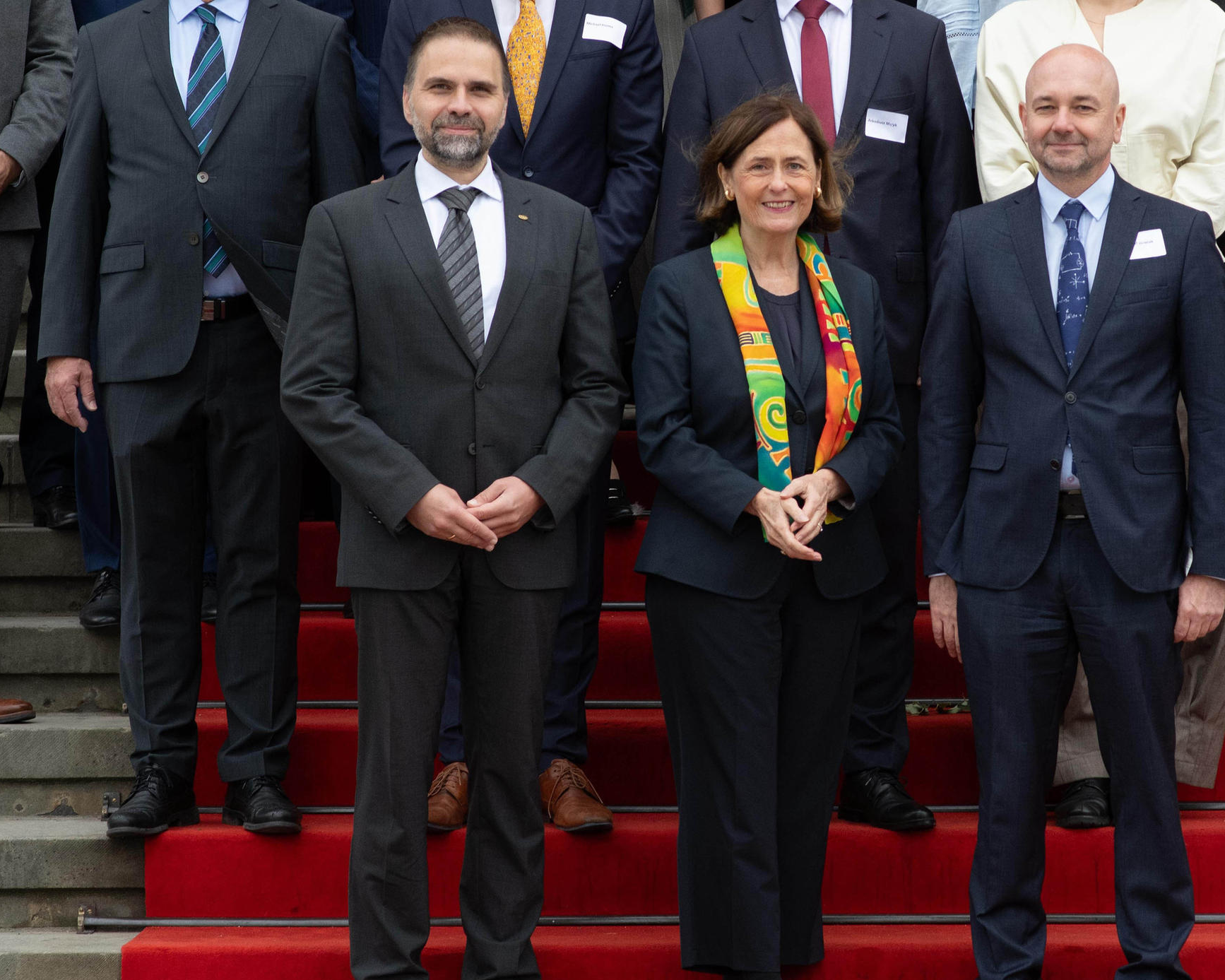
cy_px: 252
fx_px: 6671
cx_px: 812
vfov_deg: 8.4
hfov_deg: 10.5
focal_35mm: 184
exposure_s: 1/160
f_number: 6.3
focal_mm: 85
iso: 500
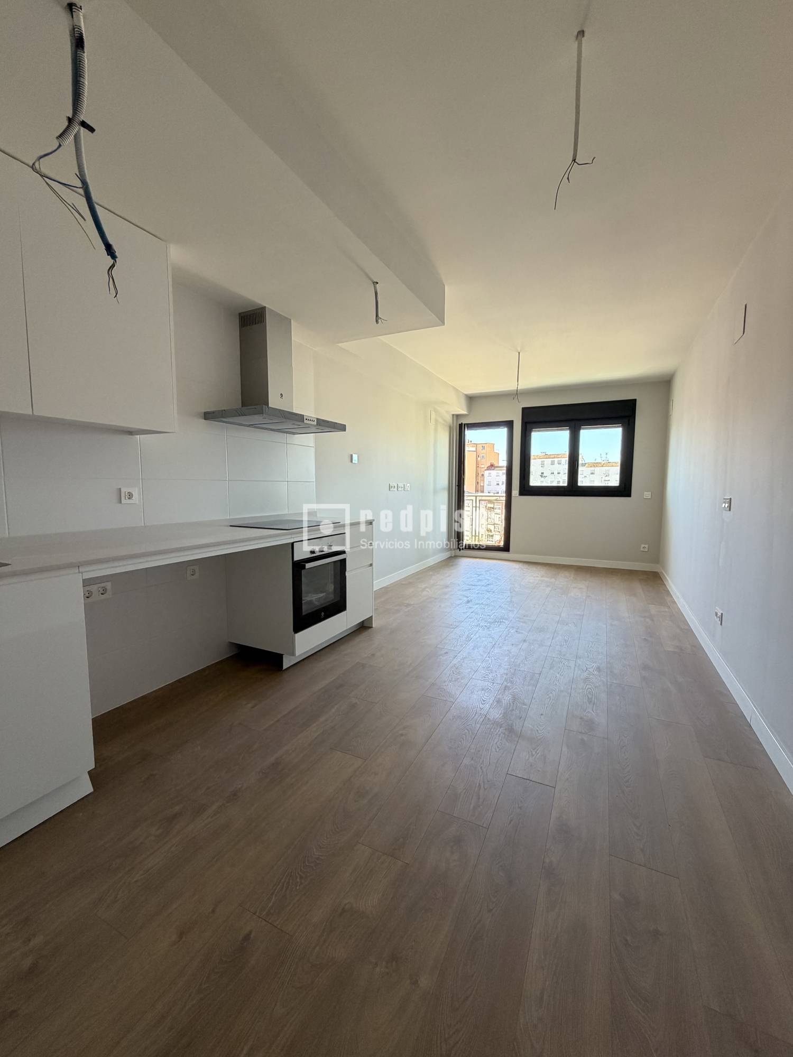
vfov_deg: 102.1
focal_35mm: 14
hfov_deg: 85.7
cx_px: 396
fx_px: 428
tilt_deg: -5.6
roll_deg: -0.3
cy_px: 528
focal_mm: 2.22
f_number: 2.2
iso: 200
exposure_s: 1/121
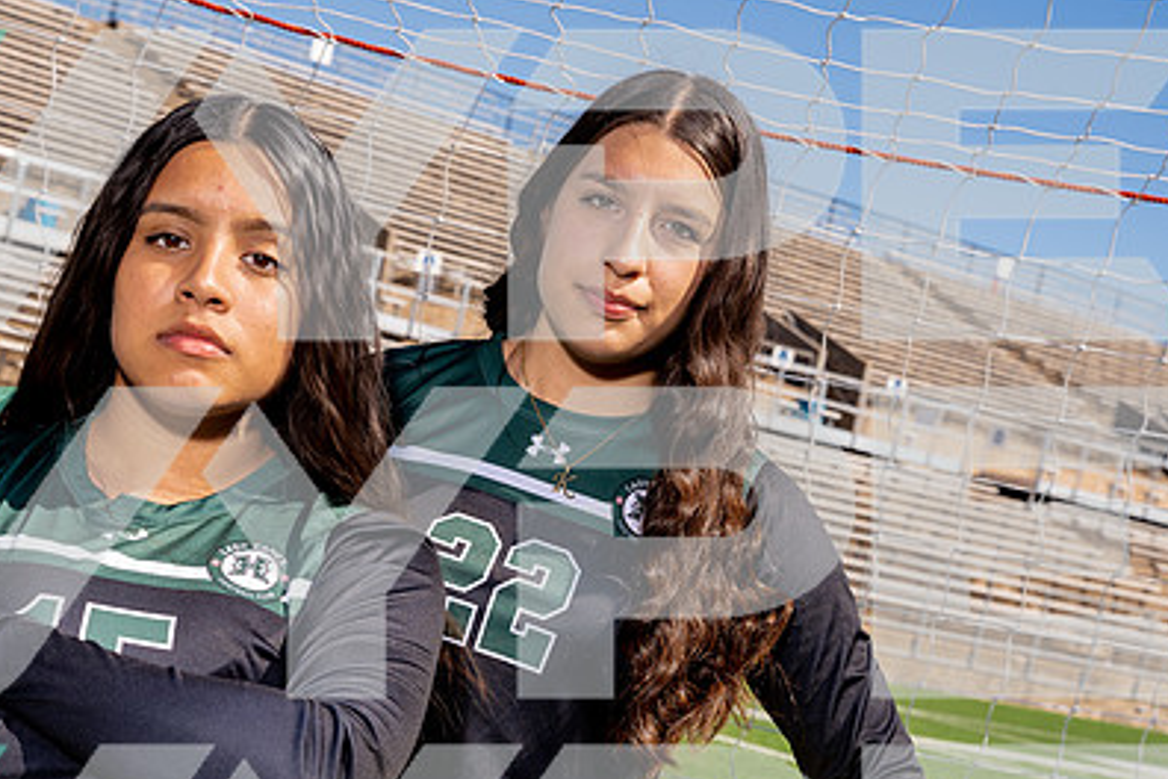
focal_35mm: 82
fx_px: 2660
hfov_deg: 24.7
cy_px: 544
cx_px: 460
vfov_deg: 16.6
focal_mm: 56
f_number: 8
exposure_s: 1/250
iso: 100
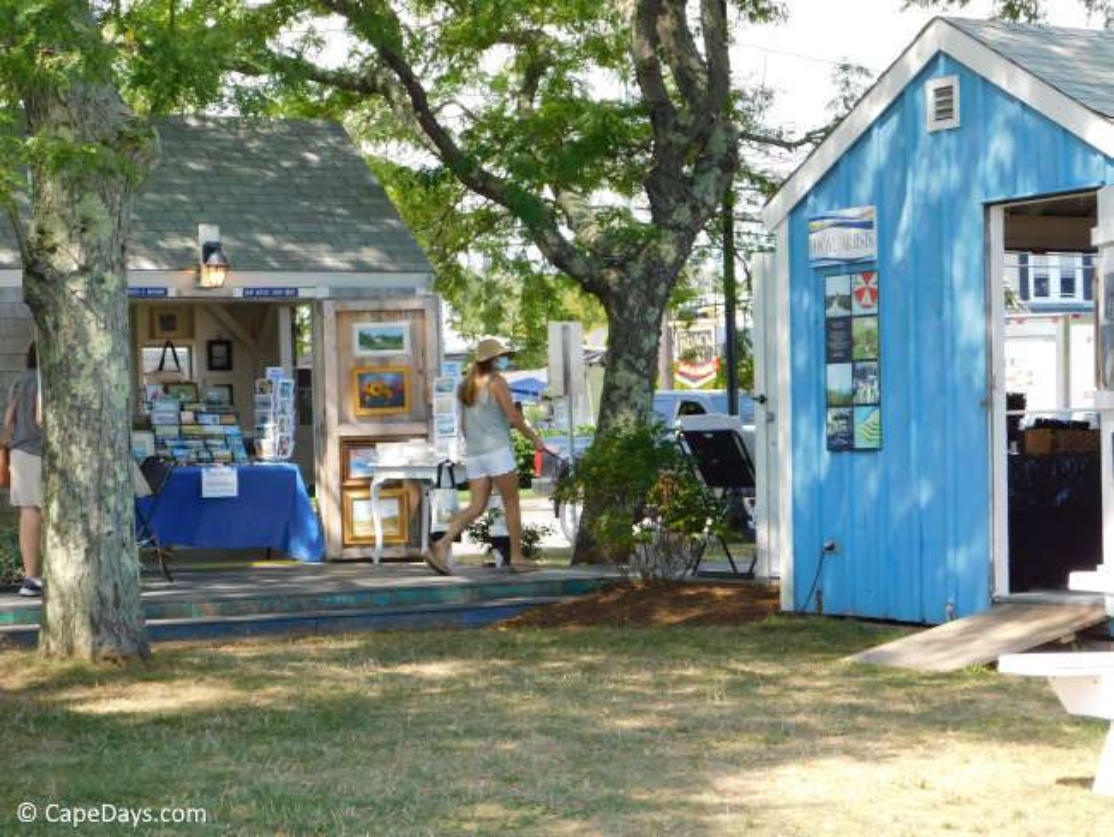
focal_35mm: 80
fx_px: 2575
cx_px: 557
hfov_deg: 24.4
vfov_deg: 18.4
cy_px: 418
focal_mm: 14.2
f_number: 4.4
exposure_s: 1/200
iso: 125
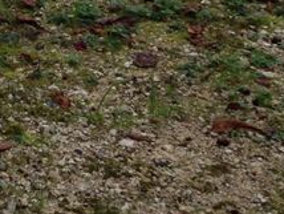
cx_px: -252
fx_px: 1265
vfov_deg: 9.1
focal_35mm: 154
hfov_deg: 11.7
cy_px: -203
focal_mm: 4.12
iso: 50
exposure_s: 1/60
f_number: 2.4
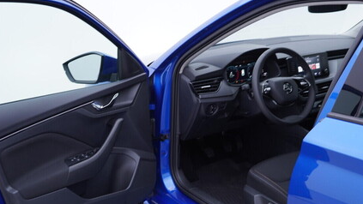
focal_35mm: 49
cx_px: 174
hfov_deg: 42.1
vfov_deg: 24.3
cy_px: 132
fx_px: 472
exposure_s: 1/50
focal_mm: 24
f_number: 3.2
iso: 125
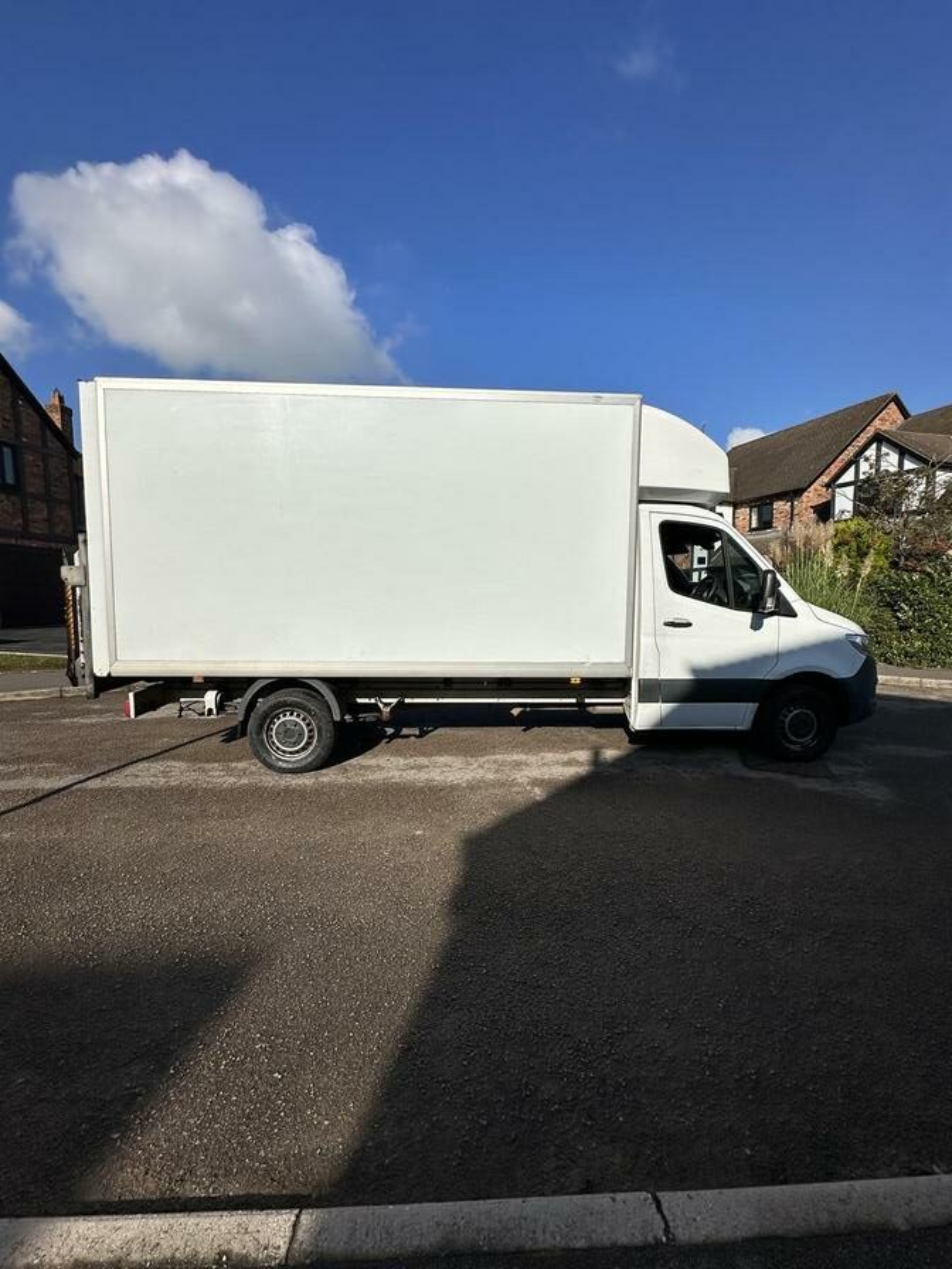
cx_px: 476
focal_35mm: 14
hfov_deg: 85.7
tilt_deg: -4.0
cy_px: 634
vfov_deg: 102.1
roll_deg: +1.2
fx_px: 513
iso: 50
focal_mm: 2.22
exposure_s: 1/6897
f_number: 2.2
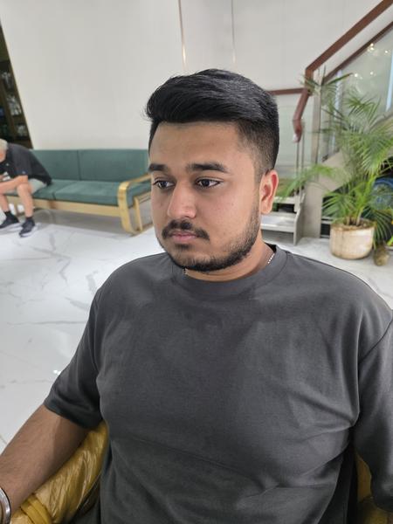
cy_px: 262
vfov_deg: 73.9
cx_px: 196
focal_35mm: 23
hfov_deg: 58.9
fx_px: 348
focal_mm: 6.3
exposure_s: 1/100
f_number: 1.7
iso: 200
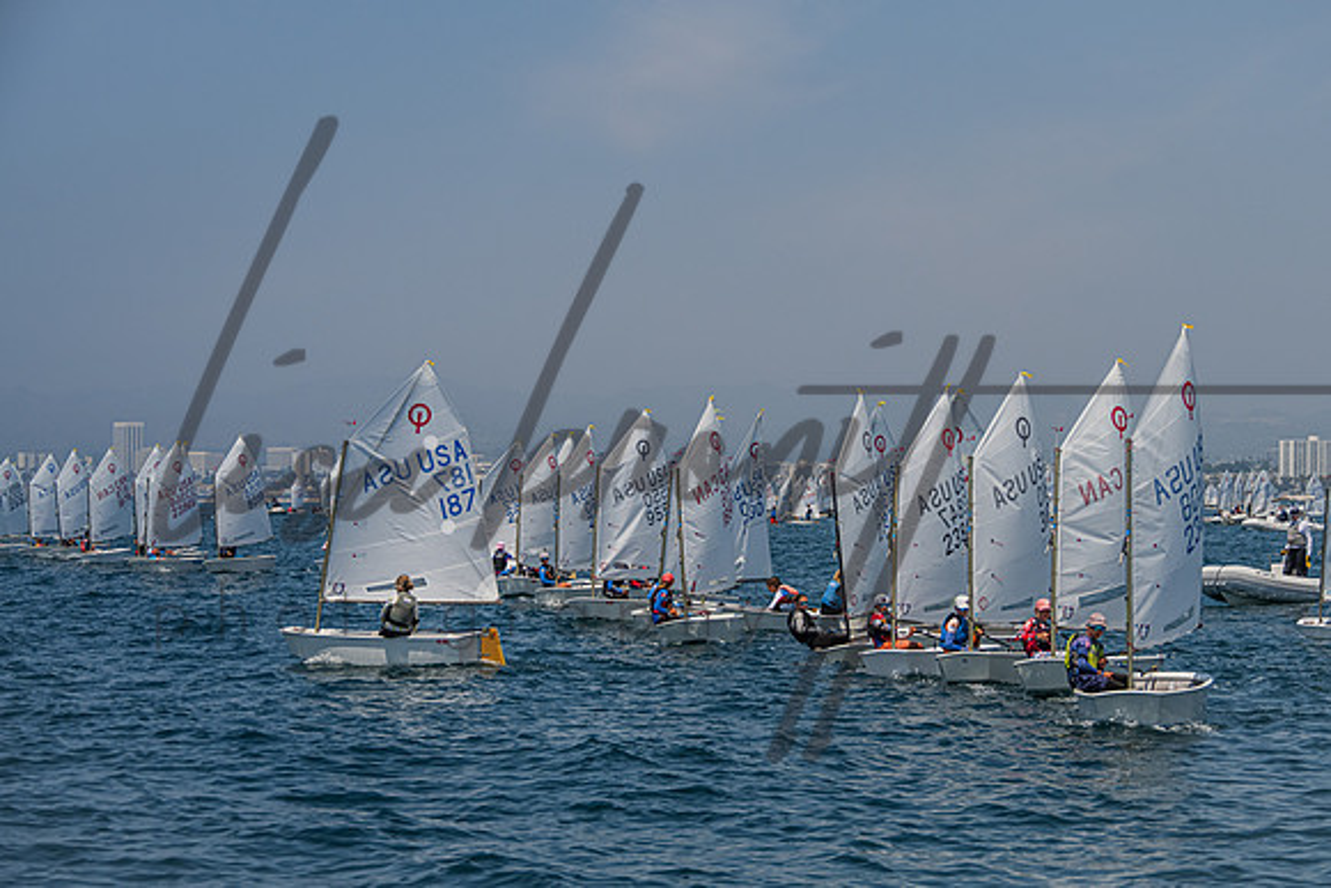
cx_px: 797
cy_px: 482
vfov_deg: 16.2
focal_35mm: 84
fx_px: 3122
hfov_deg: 24.0
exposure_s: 1/3200
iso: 320
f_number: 6
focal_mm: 70
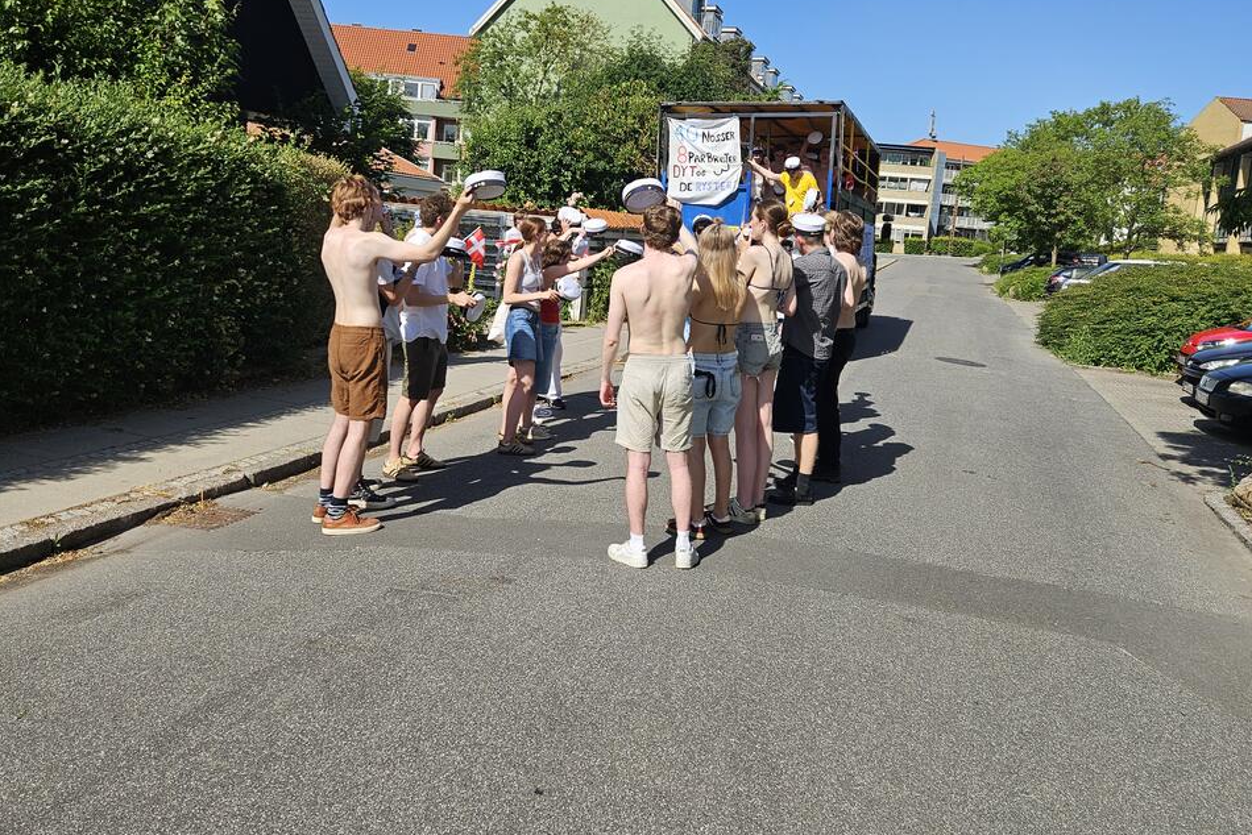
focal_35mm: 29
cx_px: 588
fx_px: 1009
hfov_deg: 63.6
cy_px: 360
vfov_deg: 44.9
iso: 25
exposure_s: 1/2054
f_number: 1.8
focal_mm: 5.4
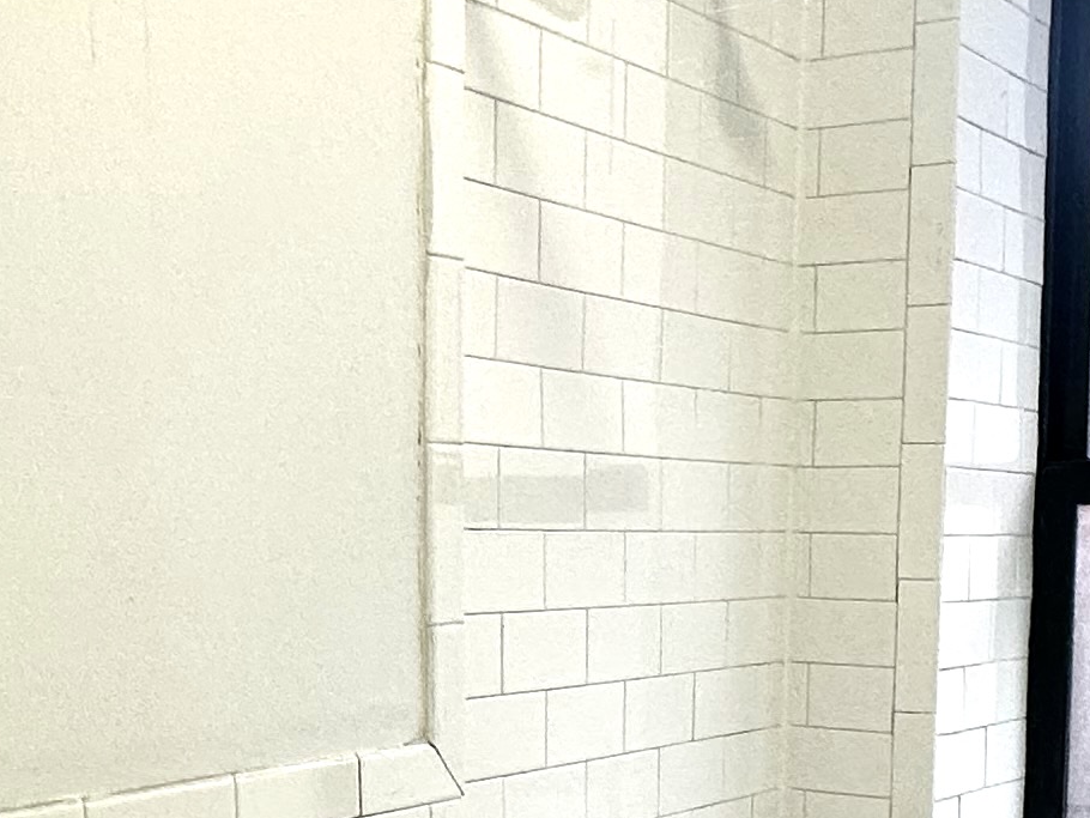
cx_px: 509
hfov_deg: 31.2
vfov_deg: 23.0
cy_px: 759
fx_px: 1953
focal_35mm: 62
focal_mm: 2.22
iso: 125
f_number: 2.2
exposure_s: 1/120
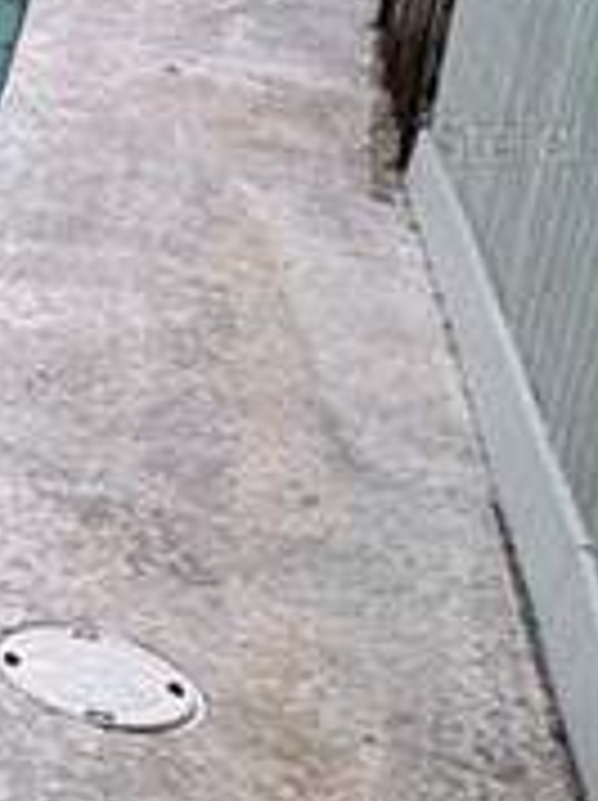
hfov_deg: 11.7
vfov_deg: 22.9
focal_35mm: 84
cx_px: -1084
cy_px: 135
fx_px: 1939
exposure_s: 1/159
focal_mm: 2.22
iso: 40
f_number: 2.2
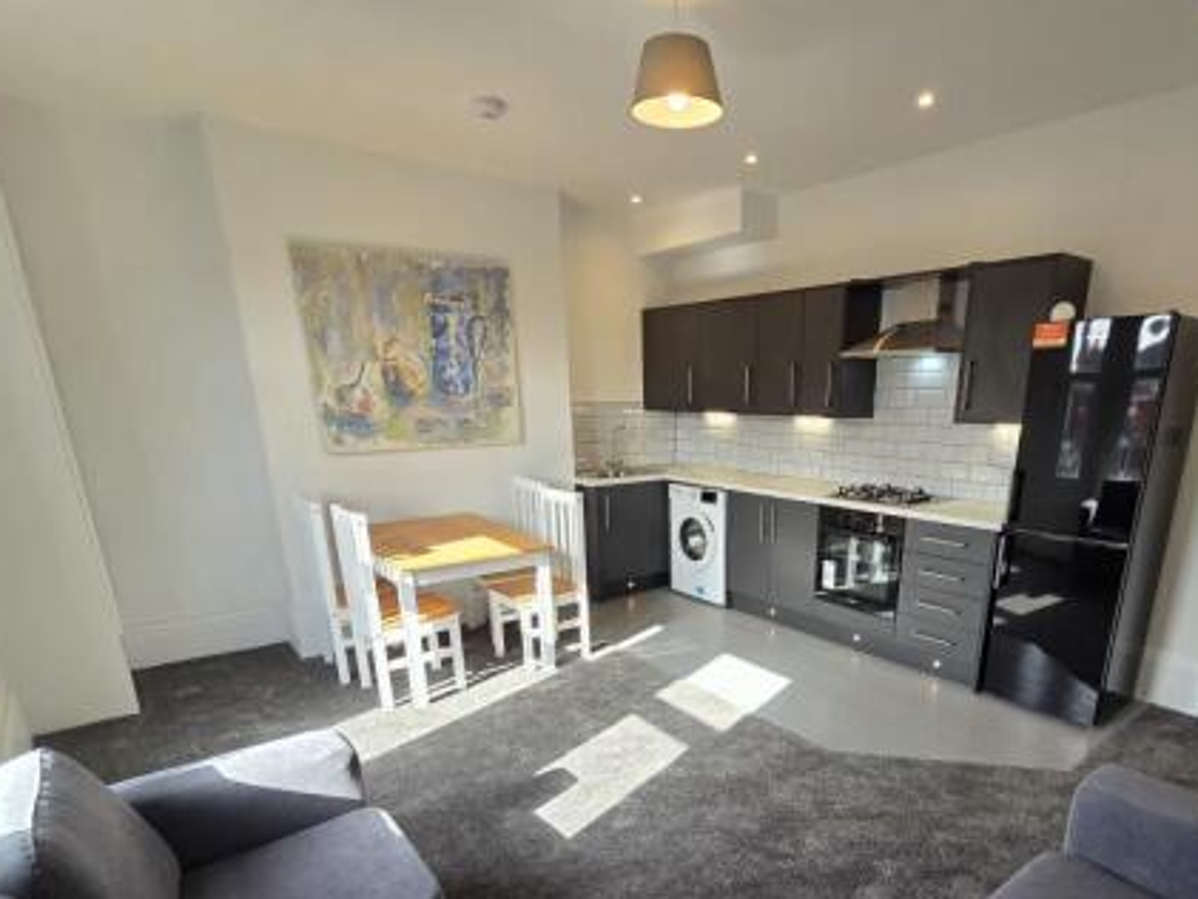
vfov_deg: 69.0
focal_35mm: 18
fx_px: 623
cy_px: 619
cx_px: 701
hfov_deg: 86.9
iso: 50
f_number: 2.2
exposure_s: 1/100
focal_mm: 2.2
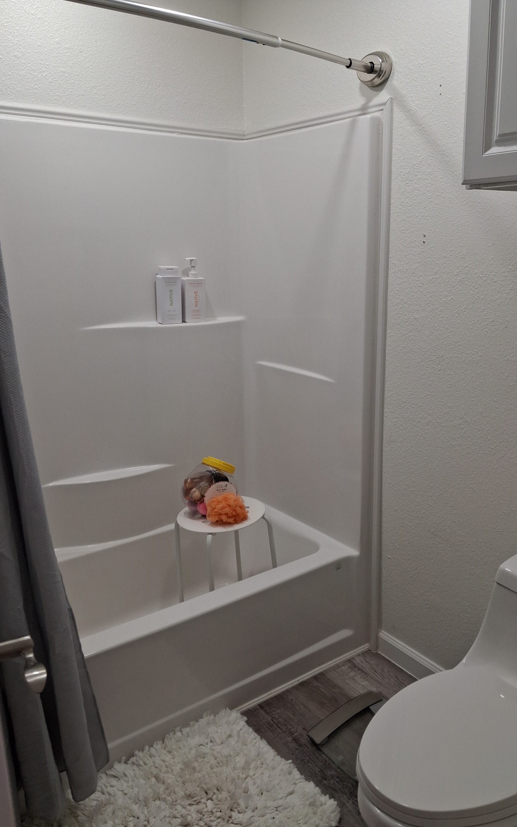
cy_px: 417
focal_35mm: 29
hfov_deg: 43.0
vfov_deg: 64.6
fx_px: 654
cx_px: 302
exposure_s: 1/120
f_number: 1.8
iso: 160
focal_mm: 4
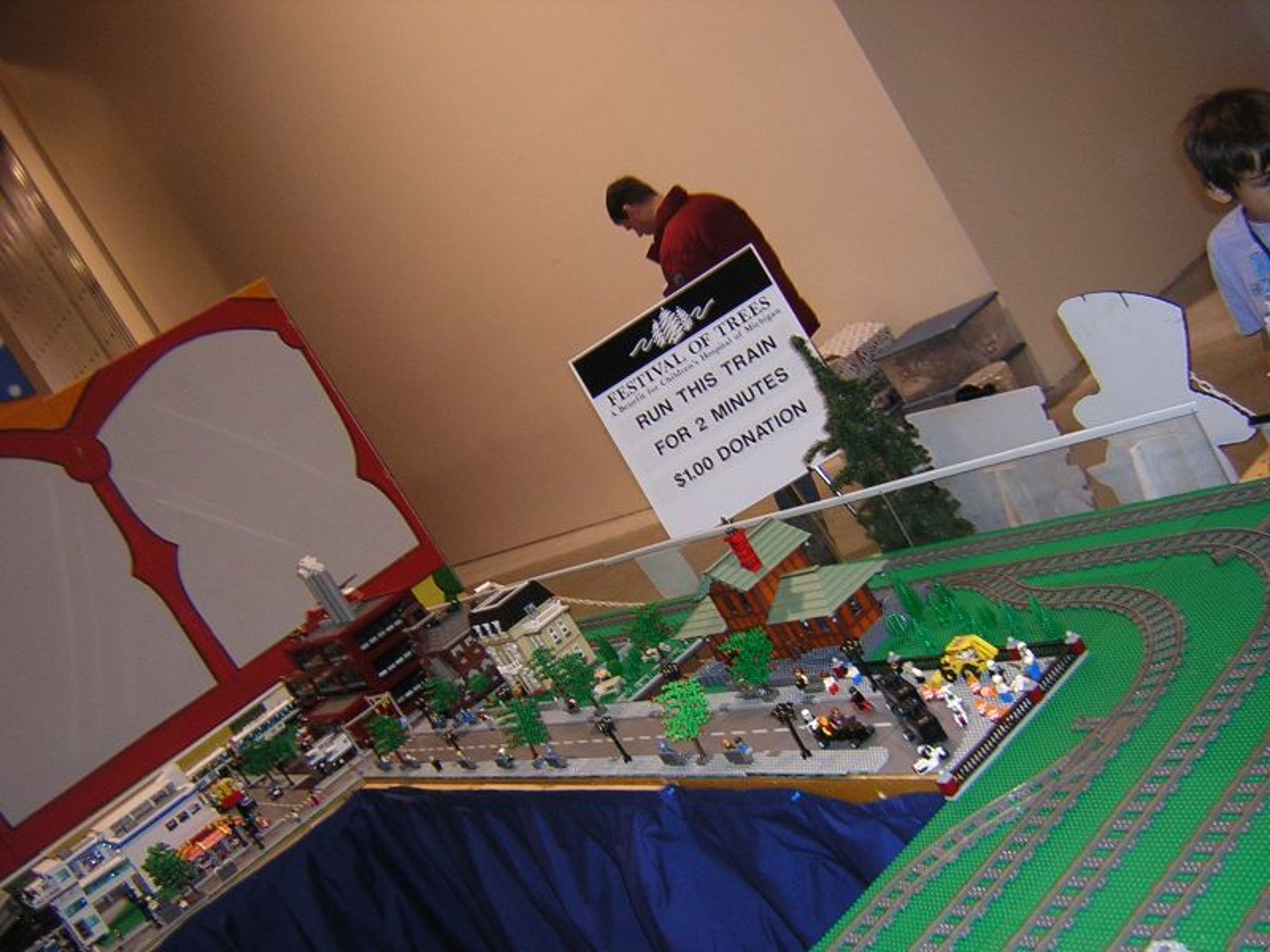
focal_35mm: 36
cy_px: 476
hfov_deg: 51.4
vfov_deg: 39.7
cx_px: 635
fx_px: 1321
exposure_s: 1/60.1
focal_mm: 4.7
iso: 247
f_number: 2.6
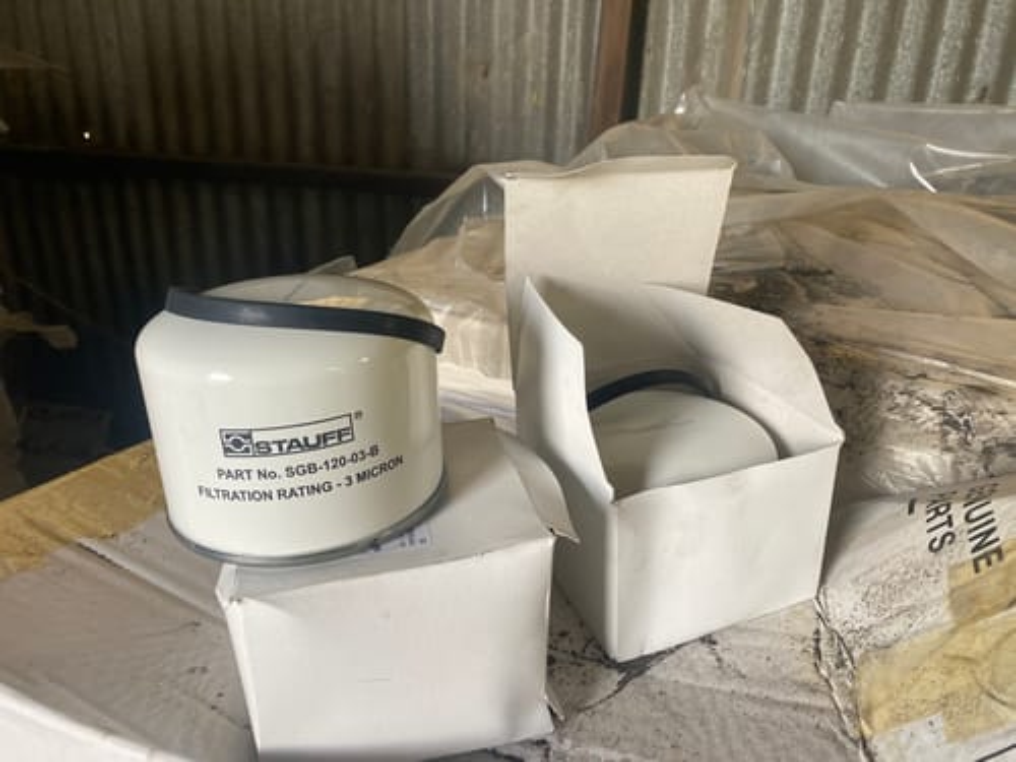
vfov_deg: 53.1
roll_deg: -1.8
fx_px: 763
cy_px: 381
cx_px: 508
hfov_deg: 67.3
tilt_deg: -25.1
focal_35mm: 26
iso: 125
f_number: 1.8
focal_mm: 4.25
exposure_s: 1/121
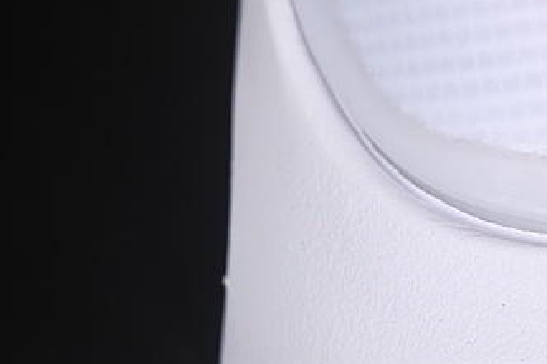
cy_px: -131
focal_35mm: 245
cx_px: 721
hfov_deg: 8.3
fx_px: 3719
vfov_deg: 5.6
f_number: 7.1
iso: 160
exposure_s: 1/80
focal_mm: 50
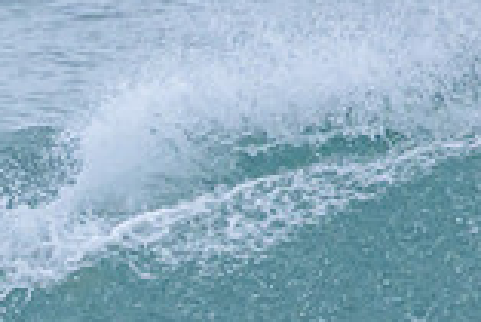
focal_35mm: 3321
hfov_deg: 0.6
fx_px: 44412
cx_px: -392
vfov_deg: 0.4
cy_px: 262
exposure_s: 1/2000
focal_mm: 900
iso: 2500
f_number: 11
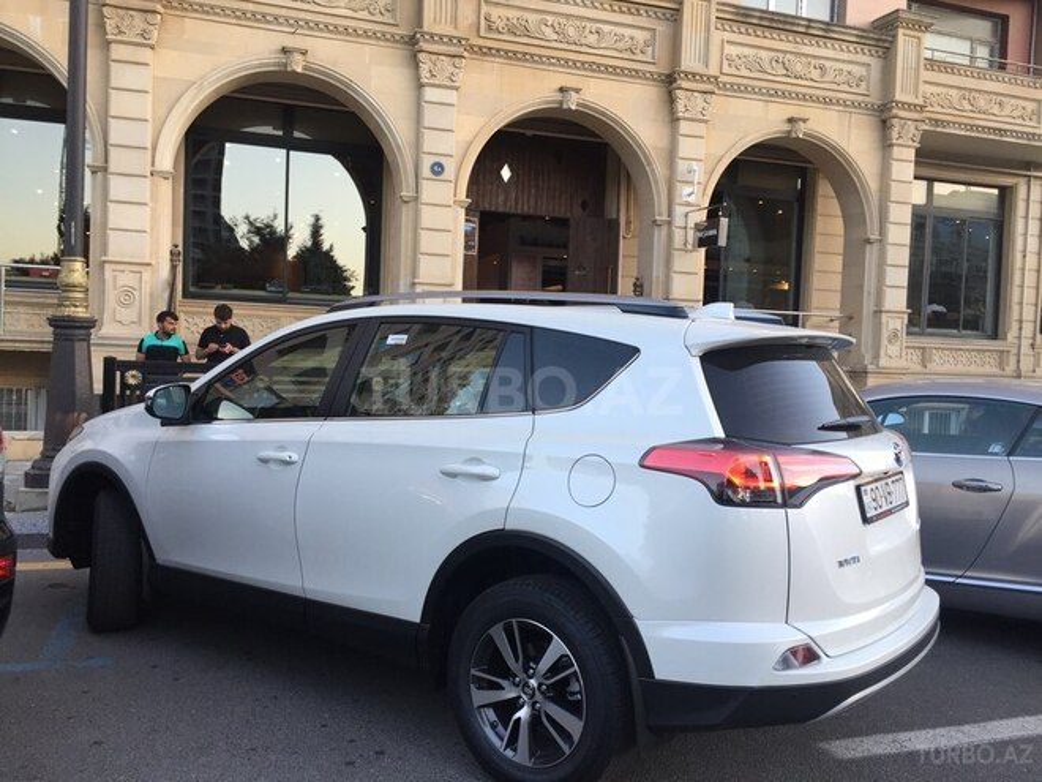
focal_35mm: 29
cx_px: 521
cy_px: 391
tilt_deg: -1.8
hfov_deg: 61.7
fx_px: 873
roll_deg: -2.6
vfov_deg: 48.2
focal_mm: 4.15
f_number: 2.2
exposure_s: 1/50
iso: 40
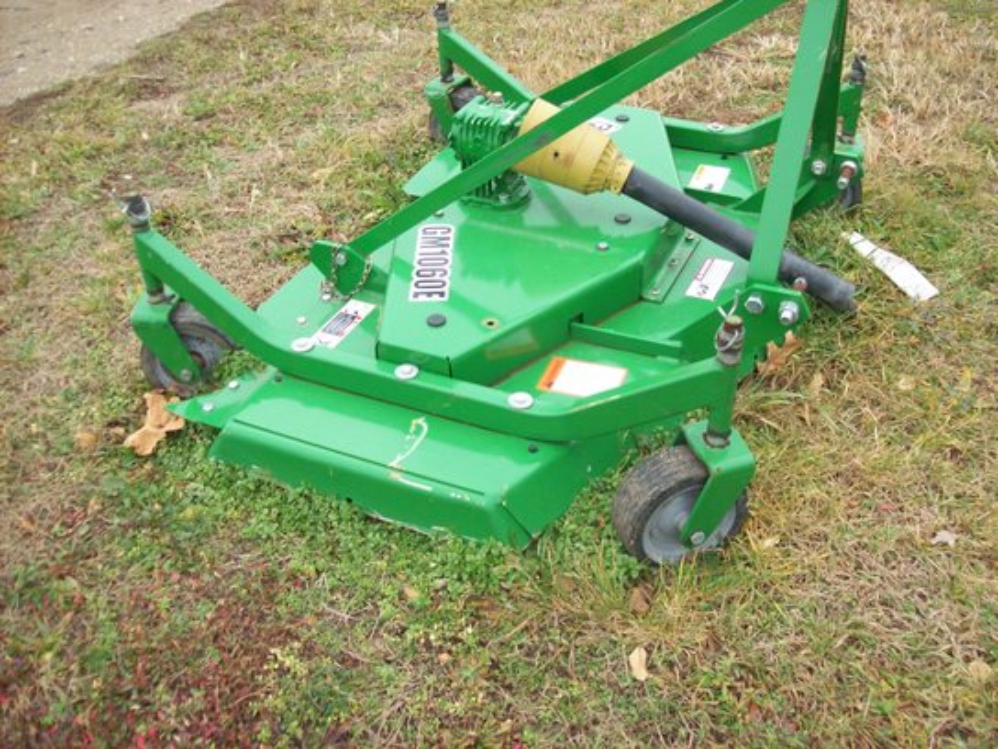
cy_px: 374
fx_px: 1038
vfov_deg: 39.7
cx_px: 499
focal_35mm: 36
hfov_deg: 51.4
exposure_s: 1/220
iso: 80
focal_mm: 6
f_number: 2.7
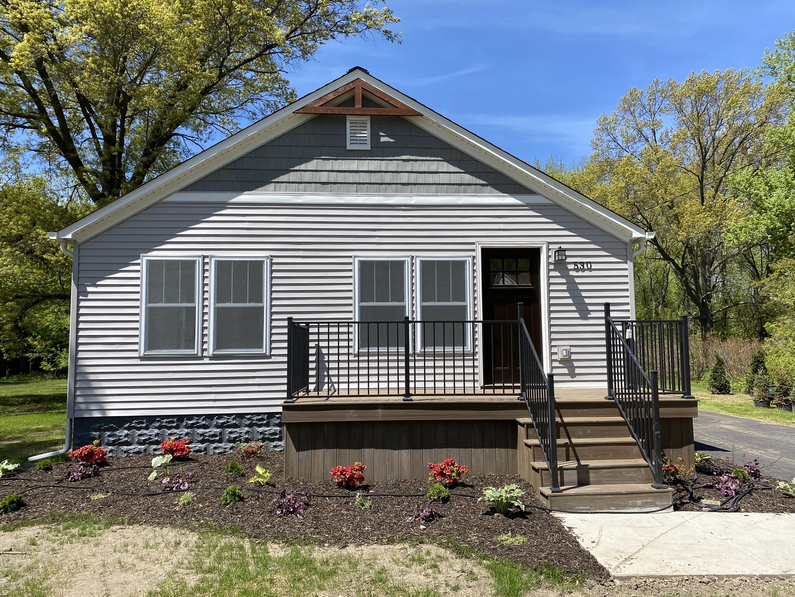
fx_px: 597
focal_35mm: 26
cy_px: 298
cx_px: 398
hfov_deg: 67.3
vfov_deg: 53.1
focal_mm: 4.25
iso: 32
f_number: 1.8
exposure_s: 1/2222
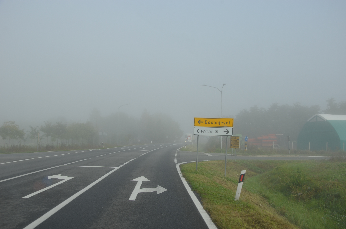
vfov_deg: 29.7
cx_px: 173
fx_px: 432
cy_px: 114
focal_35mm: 45
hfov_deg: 43.7
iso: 140
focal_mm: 30
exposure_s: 1/250
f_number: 8
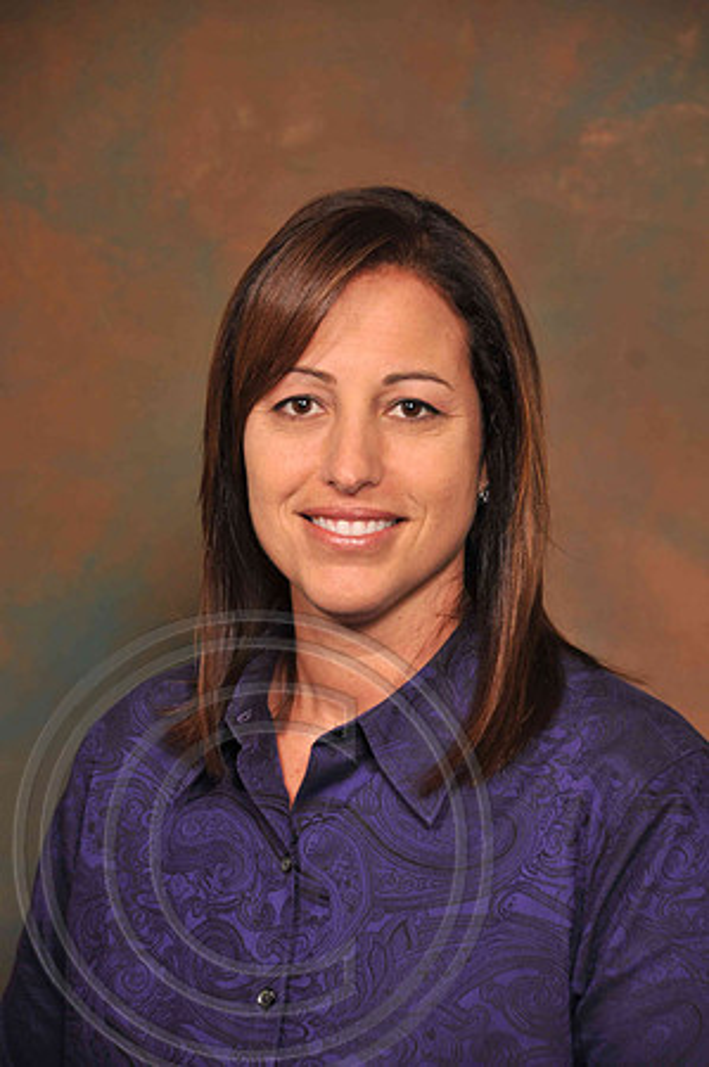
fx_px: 3997
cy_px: 534
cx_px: 354
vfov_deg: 15.2
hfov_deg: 10.1
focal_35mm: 135
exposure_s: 1/60
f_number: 5.6
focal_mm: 90
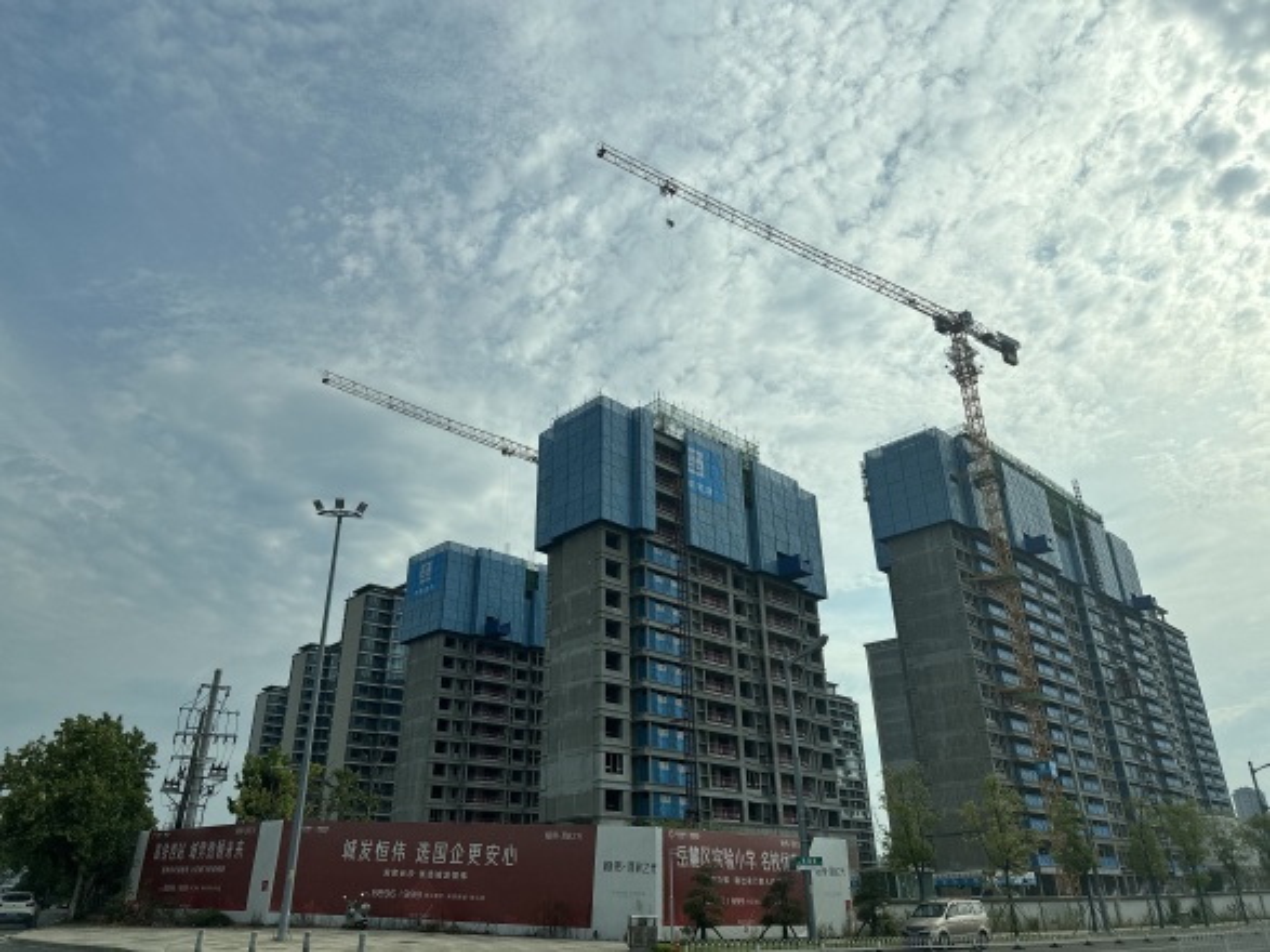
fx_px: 880
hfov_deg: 71.6
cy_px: 476
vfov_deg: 56.8
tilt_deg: +25.2
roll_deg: +0.9
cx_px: 635
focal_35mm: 24
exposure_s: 1/12048
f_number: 1.78
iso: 80
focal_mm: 6.86
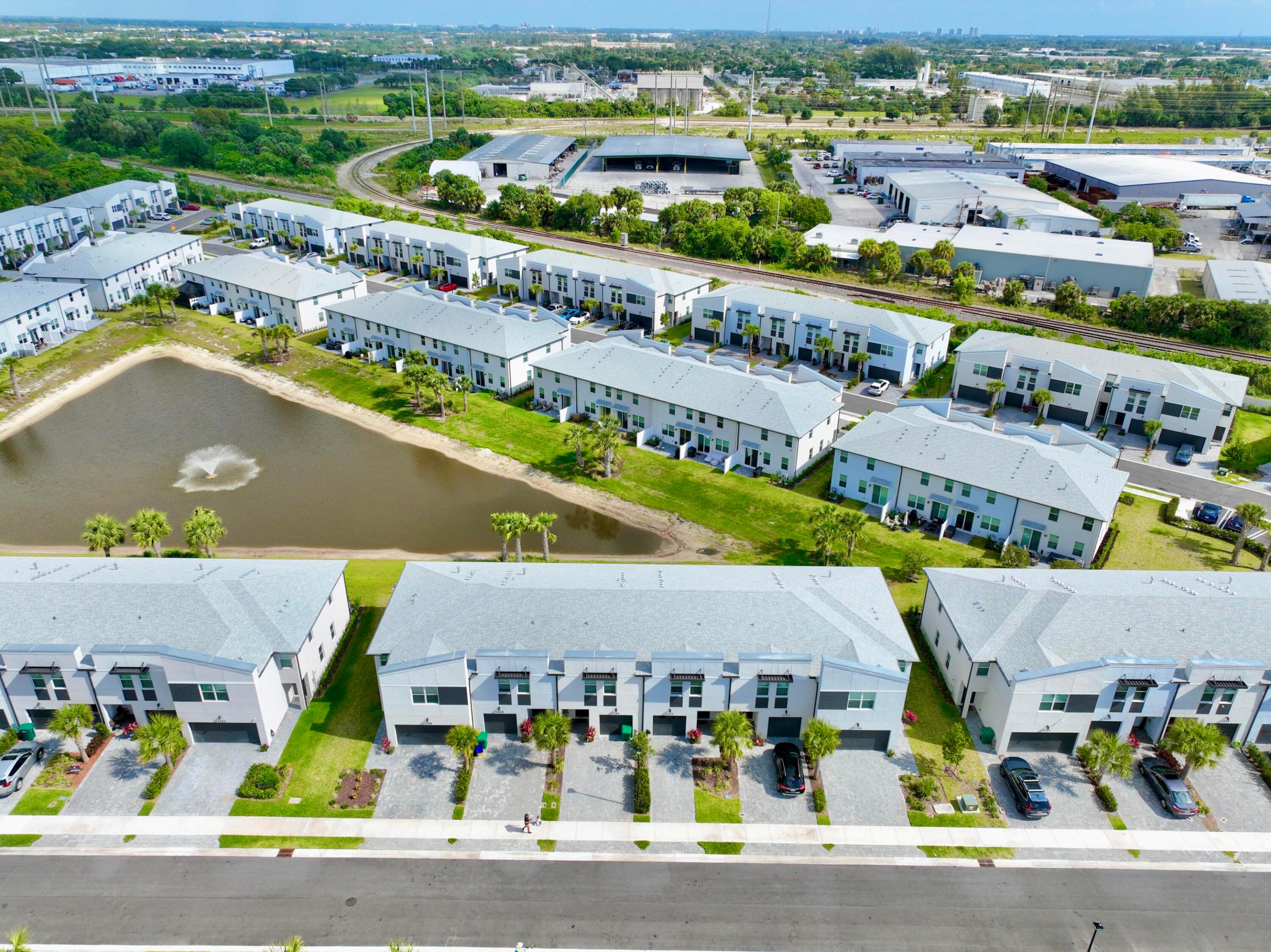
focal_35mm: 24
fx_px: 881
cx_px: 636
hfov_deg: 71.6
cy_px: 476
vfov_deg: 56.8
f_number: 2.8
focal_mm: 12.29
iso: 100
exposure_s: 1/2000
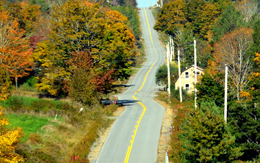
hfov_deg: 7.0
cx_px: 130
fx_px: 2126
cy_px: 132
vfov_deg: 4.4
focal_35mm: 300
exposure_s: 1/250
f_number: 8
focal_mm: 130
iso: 100
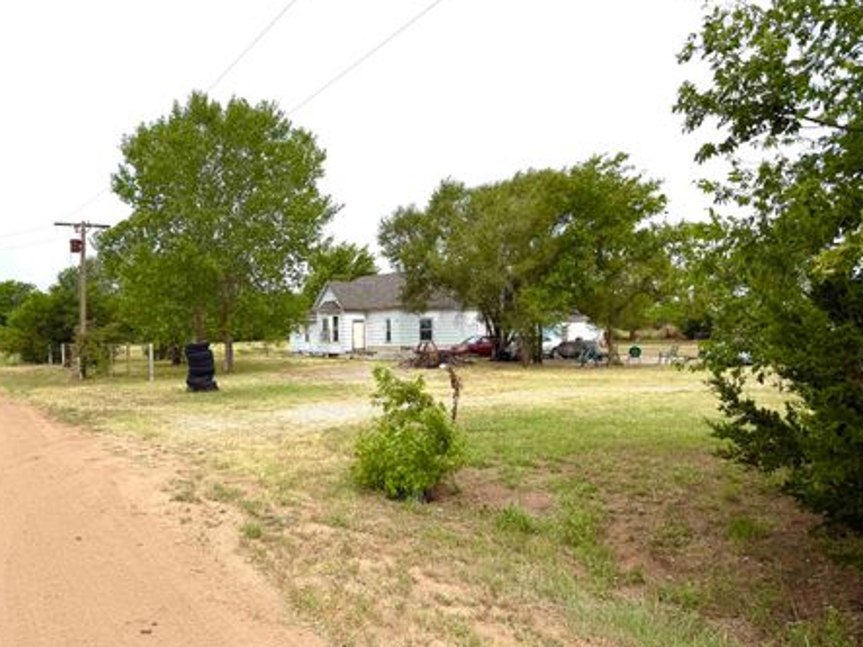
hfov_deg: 65.2
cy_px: 351
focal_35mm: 27
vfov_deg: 51.3
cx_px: 397
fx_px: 673
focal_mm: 6.76
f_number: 1.78
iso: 80
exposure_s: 1/4405
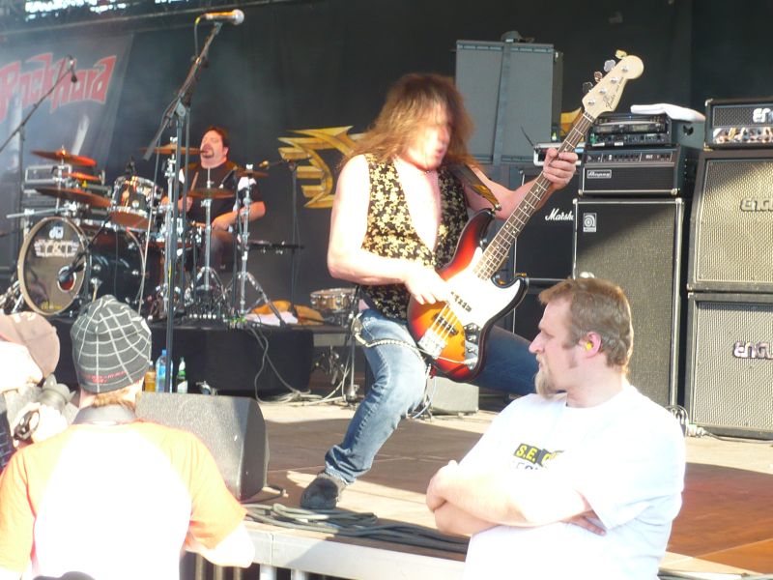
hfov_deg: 25.7
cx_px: 386
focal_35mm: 76
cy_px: 290
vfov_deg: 19.4
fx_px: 1697
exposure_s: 1/50
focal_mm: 10.3
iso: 100
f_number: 4.3
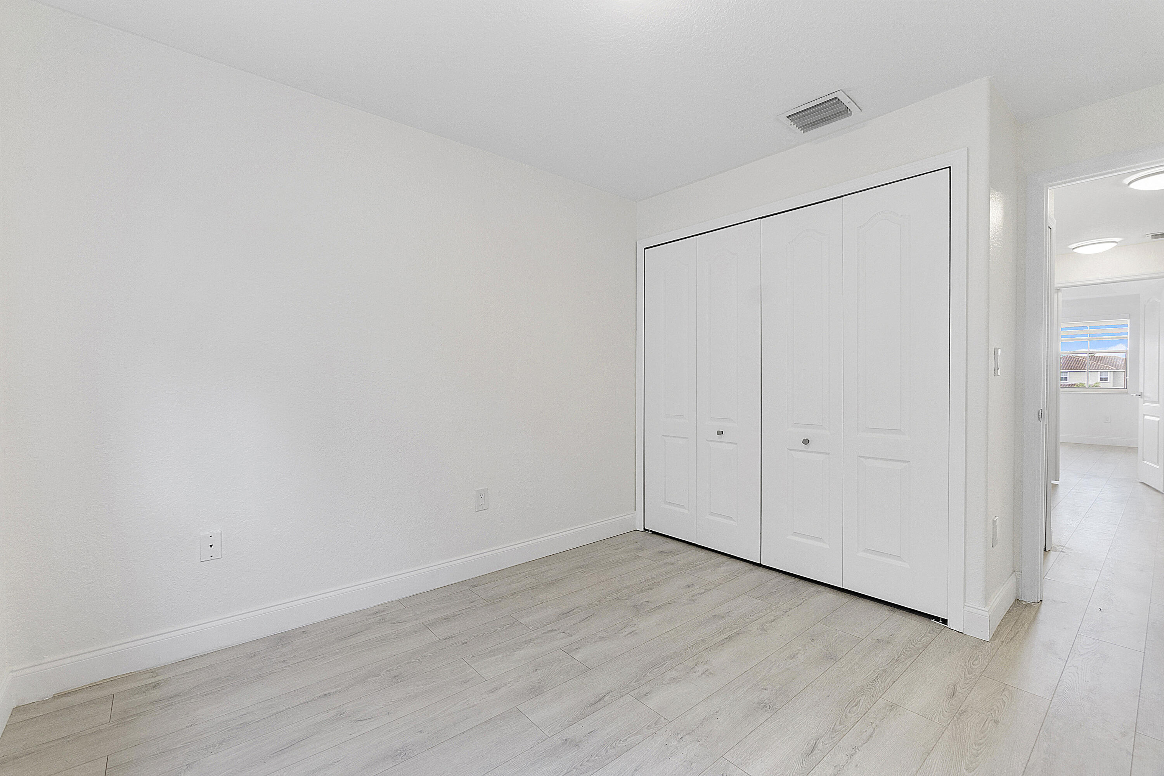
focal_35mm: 15
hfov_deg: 100.4
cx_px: 582
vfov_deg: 77.3
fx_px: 485
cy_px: 388
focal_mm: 10
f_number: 8
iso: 250
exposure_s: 1/6
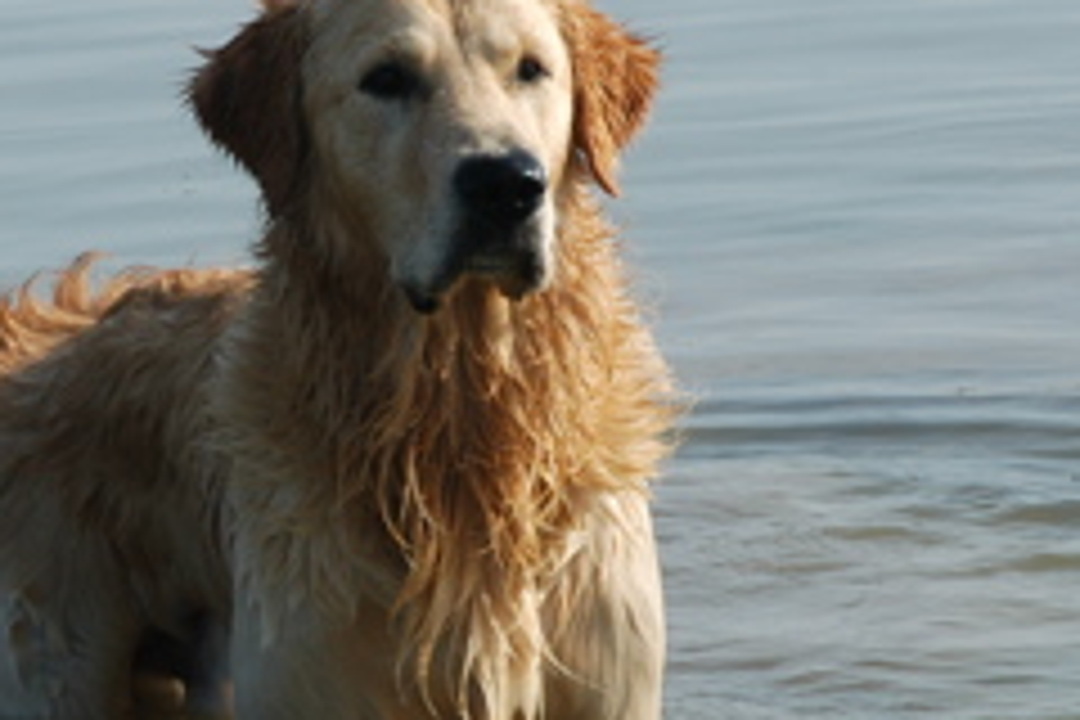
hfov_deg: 5.4
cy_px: 410
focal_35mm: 384
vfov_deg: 3.6
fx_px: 11504
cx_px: 236
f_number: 9
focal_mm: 85
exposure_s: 1/320
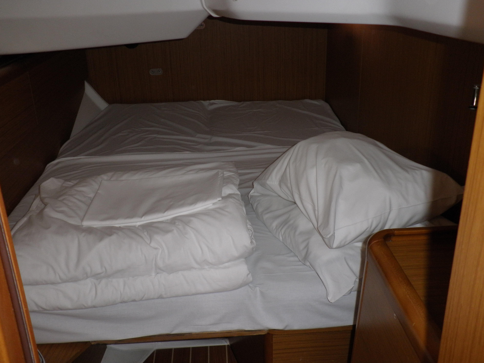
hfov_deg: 51.4
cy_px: 182
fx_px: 503
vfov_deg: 39.7
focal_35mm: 36
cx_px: 242
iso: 160
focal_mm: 6.3
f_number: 3.5
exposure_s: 1/30
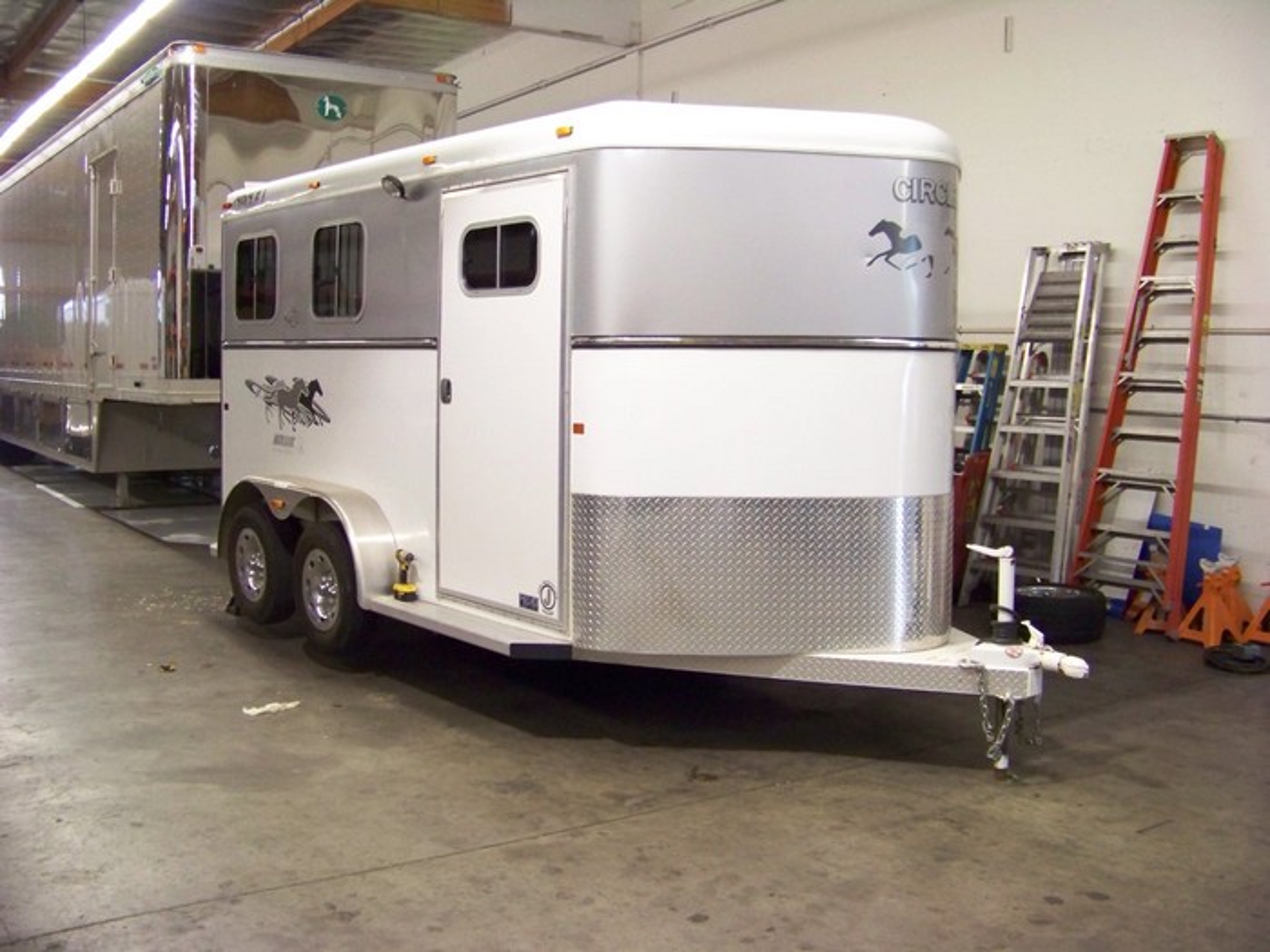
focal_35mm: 36
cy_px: 476
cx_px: 635
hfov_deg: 51.4
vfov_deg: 39.7
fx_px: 1321
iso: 363
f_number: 2.8
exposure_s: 1/30
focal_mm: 5.85
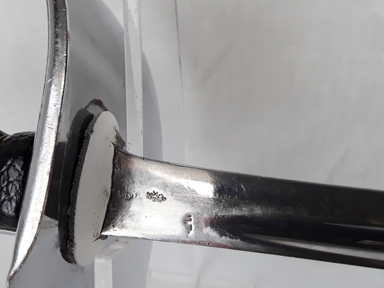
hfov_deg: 50.1
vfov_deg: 38.2
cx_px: 173
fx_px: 410
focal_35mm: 37
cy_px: 196
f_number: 1.9
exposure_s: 1/120
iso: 80
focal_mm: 2.91
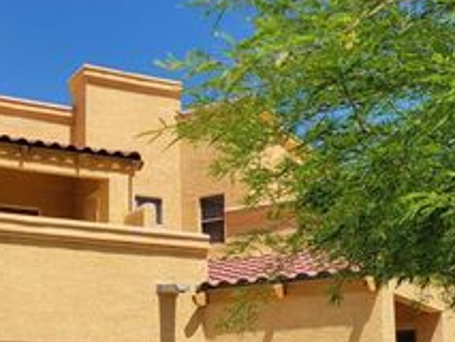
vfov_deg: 23.4
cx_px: 111
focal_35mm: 61
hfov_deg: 31.1
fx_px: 802
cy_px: 309
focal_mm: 5.4
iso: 40
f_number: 1.8
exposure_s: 1/3001
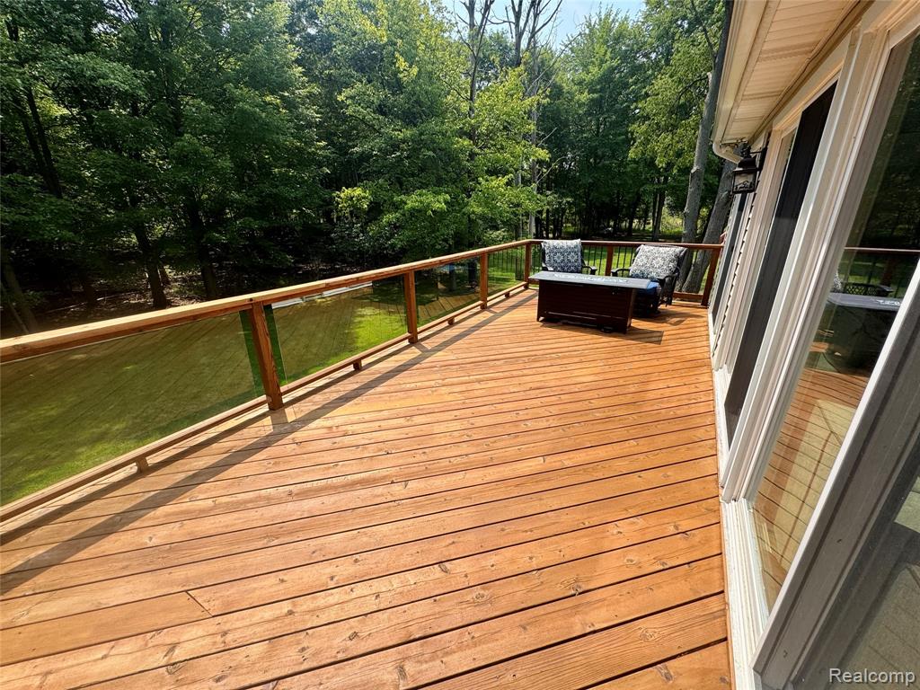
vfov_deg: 85.7
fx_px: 372
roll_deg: +0.1
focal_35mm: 14
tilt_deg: -21.3
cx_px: 460
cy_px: 345
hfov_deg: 102.1
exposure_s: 1/1110
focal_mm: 2.22
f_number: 2.2
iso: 50
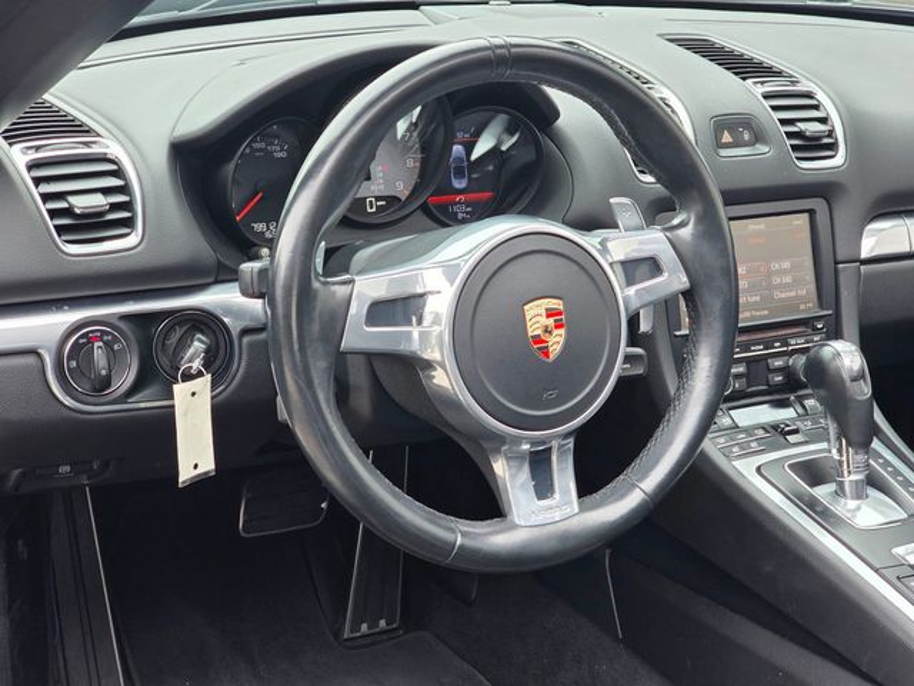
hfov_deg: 28.2
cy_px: 343
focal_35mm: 69
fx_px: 1822
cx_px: 457
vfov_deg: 21.3
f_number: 2.4
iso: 80
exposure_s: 1/120
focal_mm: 7.9
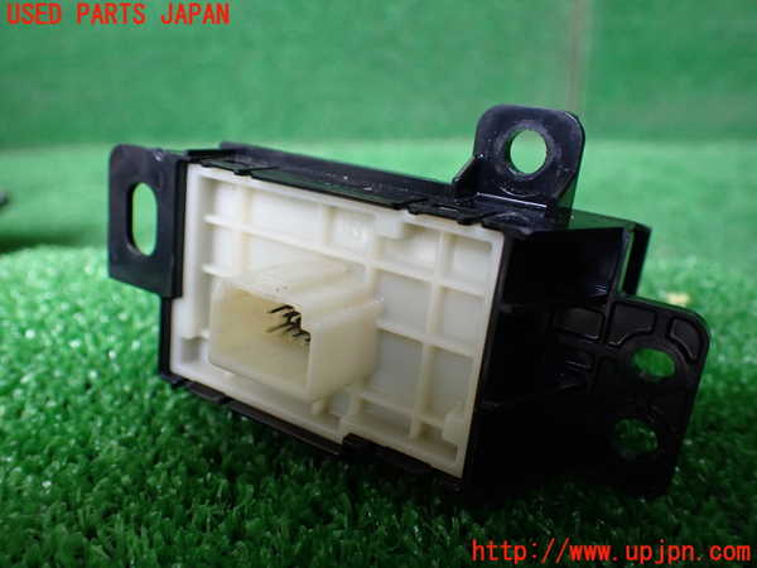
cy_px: 284
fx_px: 656
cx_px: 378
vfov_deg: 46.8
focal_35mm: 30
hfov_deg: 60.0
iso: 400
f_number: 2.3
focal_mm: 5.4
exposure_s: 1/125
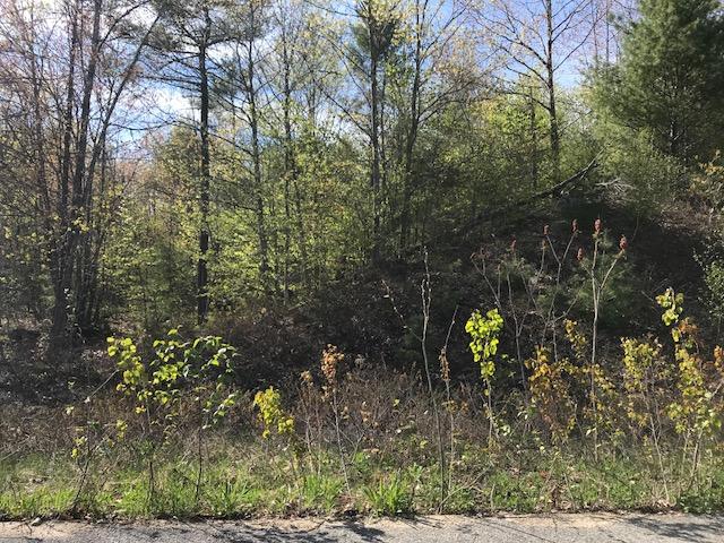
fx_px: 586
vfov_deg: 49.7
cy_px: 272
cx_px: 362
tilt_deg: +2.7
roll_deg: -1.9
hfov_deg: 63.4
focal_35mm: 28
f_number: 1.8
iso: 20
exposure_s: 1/977
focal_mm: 3.99
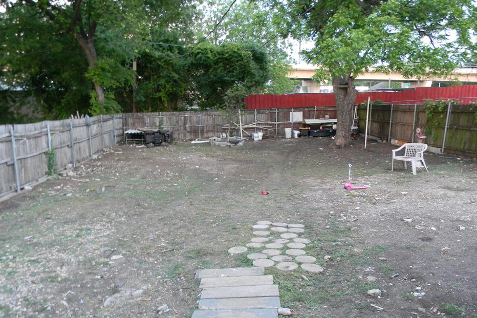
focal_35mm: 32
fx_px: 424
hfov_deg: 58.7
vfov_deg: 41.0
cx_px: 233
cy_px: 187
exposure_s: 1/4.6
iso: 200
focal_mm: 5
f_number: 3.5
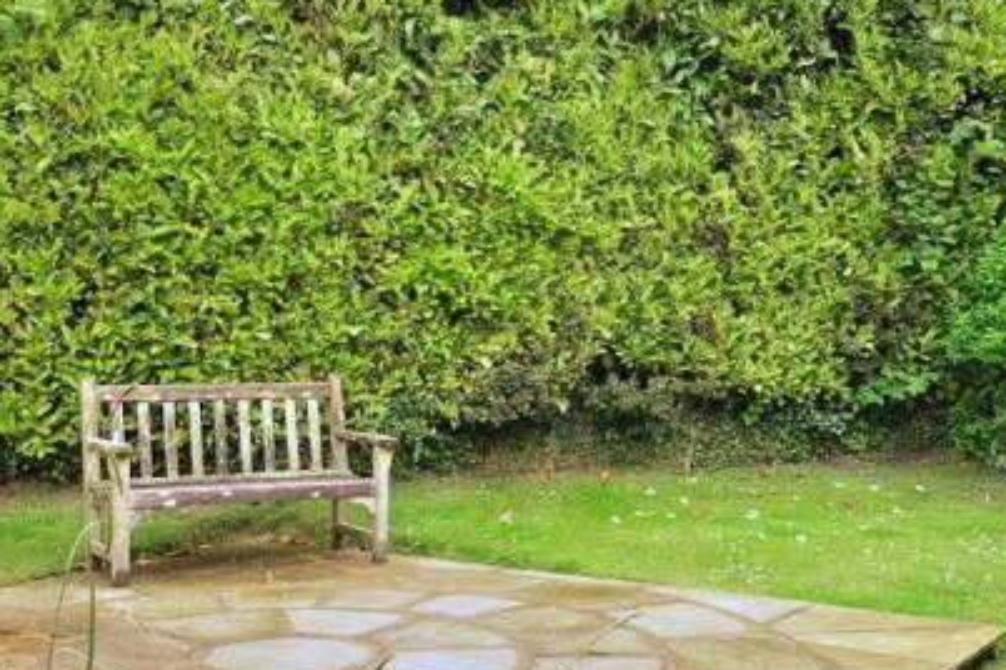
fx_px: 1369
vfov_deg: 27.5
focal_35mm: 49
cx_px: 576
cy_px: 329
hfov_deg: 40.3
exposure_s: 1/25
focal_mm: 20
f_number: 7.1
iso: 200
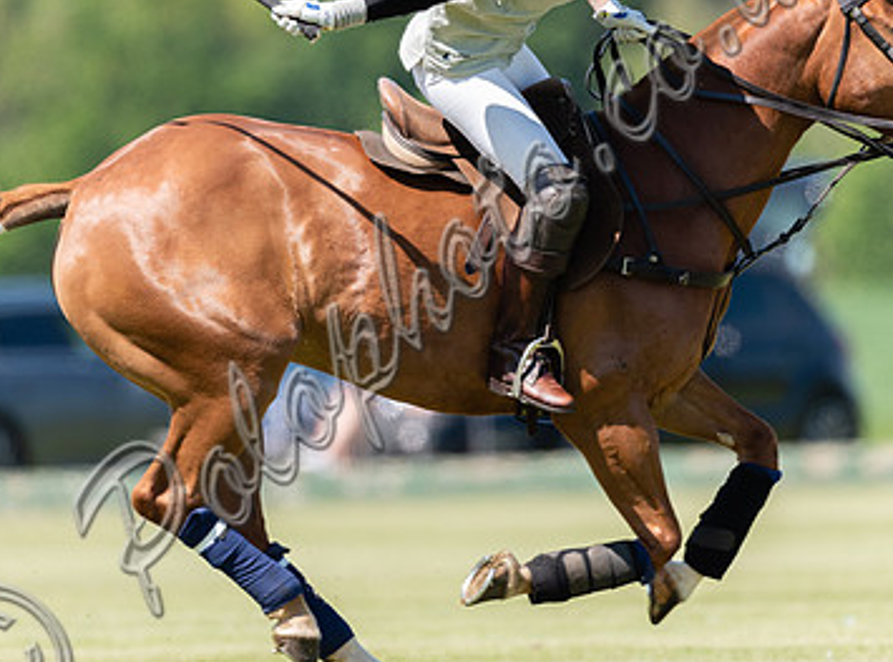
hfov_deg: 2.2
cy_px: 312
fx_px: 23424
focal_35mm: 912
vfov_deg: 1.6
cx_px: 503
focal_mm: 500
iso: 400
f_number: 4
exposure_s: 1/2500
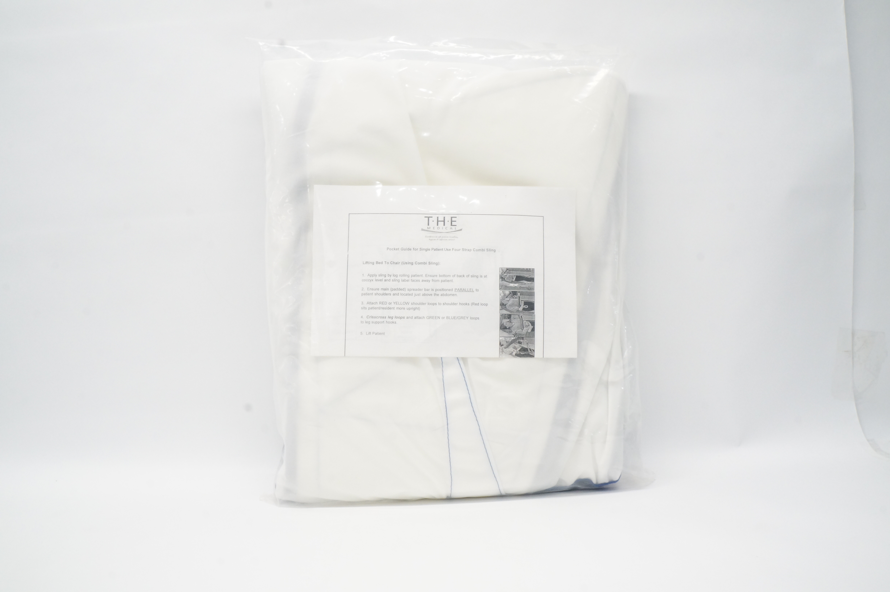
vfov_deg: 47.8
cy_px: 296
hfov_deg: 67.4
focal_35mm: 27
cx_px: 445
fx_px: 667
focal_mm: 18
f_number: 16
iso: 1600
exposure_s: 1/20
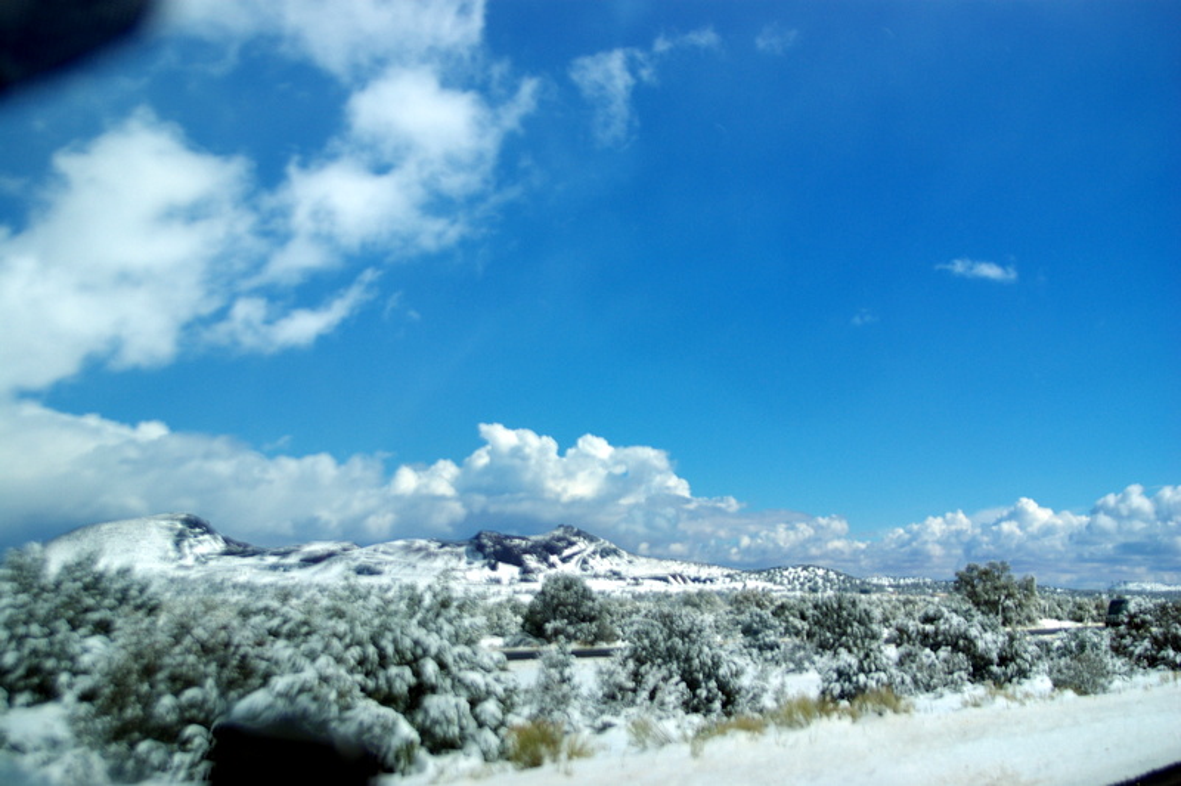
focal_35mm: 42
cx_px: 590
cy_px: 393
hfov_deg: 46.4
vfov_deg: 31.8
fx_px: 1377
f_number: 2.8
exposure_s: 1/4000
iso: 100
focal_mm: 28
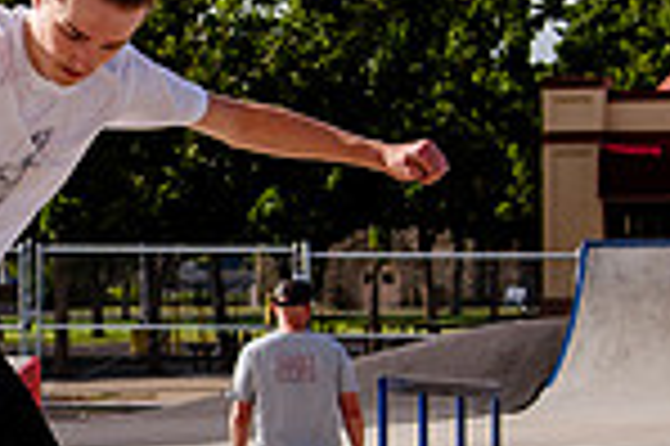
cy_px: 340
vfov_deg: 5.7
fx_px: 4462
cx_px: -81
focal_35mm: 240
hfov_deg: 8.5
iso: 200
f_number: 5
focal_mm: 35
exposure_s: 1/1000
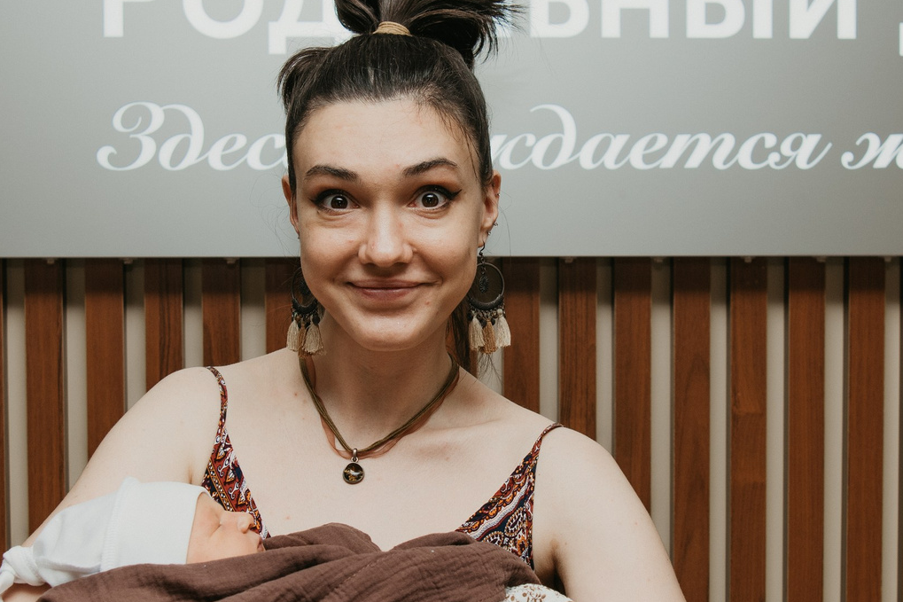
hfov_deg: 27.3
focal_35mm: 74
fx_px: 1856
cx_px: 446
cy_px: 325
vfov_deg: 18.4
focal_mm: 29
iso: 160
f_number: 4
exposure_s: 1/160
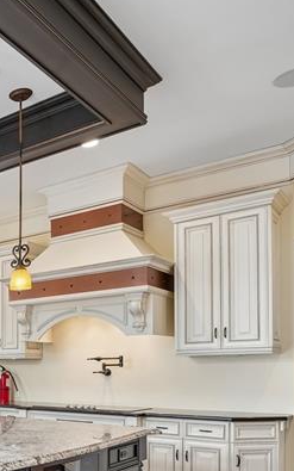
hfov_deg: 26.2
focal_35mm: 37
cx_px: -136
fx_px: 474
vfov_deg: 49.8
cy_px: 373
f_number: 8
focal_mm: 14
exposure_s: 1/20
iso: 500
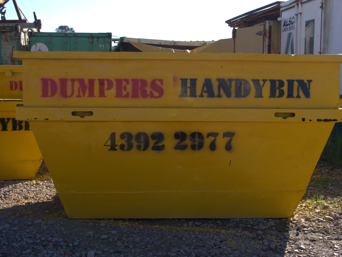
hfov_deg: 36.8
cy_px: 128
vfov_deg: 28.1
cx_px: 171
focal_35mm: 52
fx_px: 514
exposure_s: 1/320
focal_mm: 26
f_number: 9
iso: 320
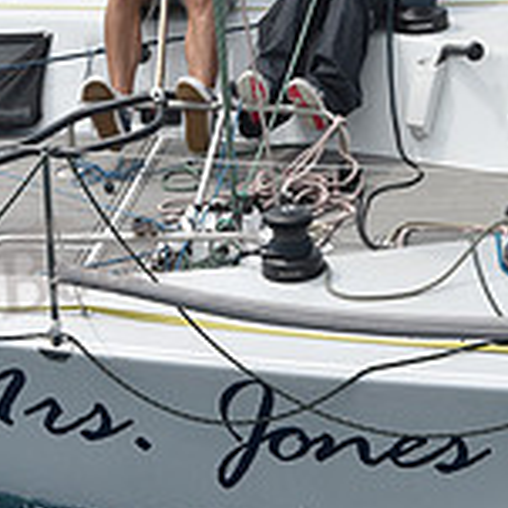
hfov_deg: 4.0
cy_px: 66
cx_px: 437
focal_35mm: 440
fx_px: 7305
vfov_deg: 4.0
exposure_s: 1/800
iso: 250
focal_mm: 135
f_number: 9
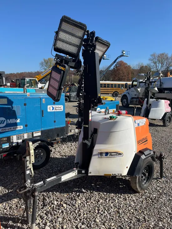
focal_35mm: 26
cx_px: 86
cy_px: 114
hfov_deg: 53.1
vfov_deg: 67.3
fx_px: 172
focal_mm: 5.1
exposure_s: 1/3135
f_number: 1.6
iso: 50
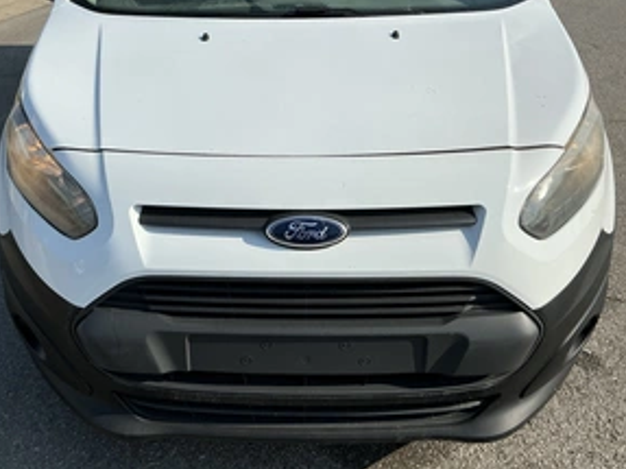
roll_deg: -0.3
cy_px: 212
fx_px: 705
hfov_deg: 47.7
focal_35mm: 39
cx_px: 268
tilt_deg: -25.3
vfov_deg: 36.8
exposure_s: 1/3322
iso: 25
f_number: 1.8
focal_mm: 3
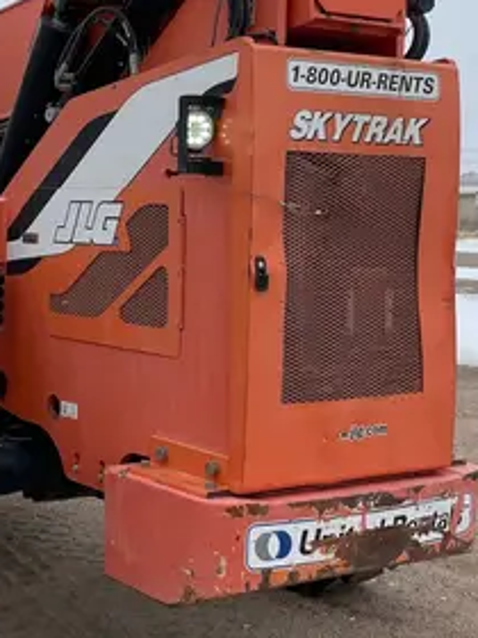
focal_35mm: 68
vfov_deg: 28.5
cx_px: 48
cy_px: 243
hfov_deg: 21.1
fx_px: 1252
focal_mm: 4.2
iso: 50
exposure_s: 1/3205
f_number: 1.6
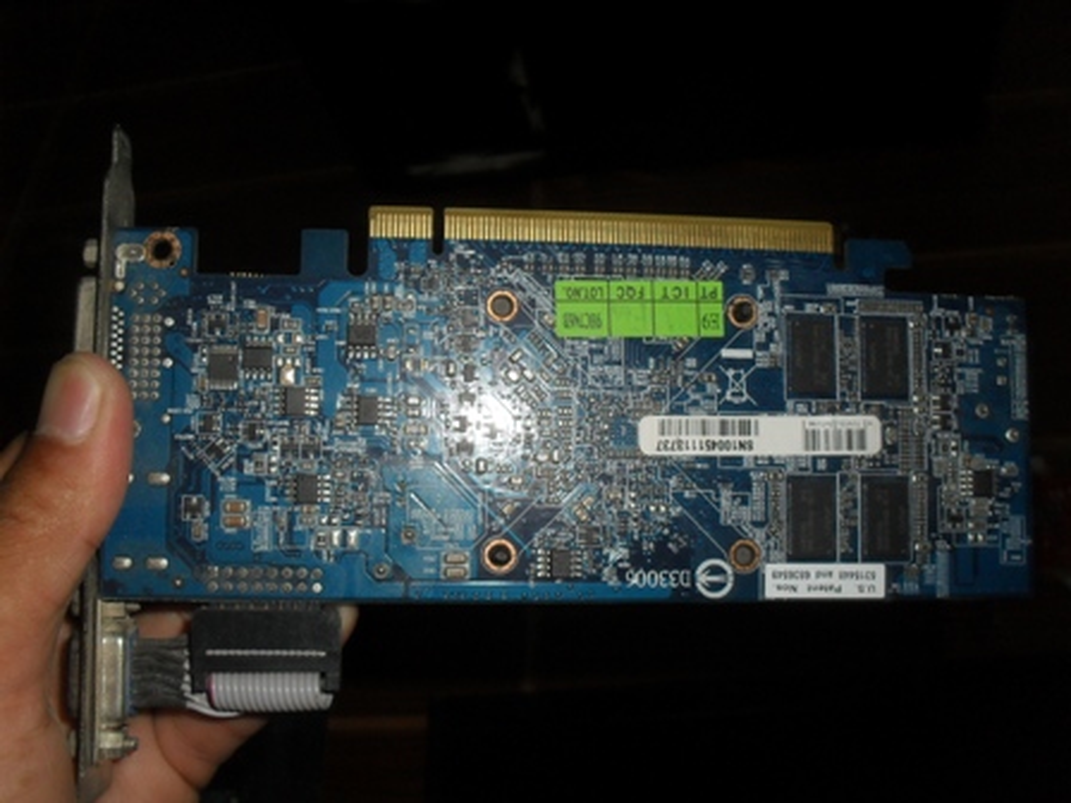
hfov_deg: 52.6
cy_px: 402
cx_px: 536
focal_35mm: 35
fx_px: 1083
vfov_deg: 40.7
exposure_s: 1/45
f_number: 3.2
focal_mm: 6.3
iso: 200
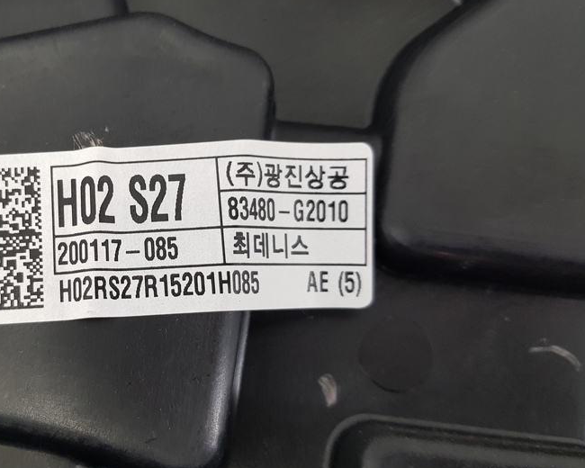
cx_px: 147
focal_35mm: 40
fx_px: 693
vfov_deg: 37.3
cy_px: 235
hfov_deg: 44.3
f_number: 1.7
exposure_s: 1/100
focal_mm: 4.2
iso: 160
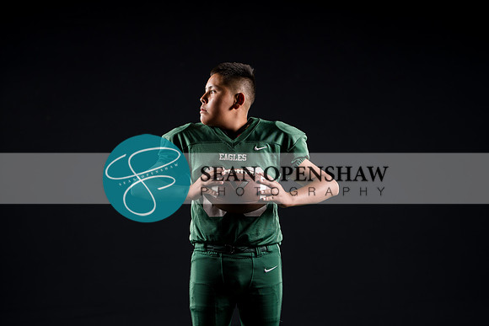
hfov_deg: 22.9
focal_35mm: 89
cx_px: 244
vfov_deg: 15.4
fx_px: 1209
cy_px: 163
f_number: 2.8
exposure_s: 1/160
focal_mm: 89
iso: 200
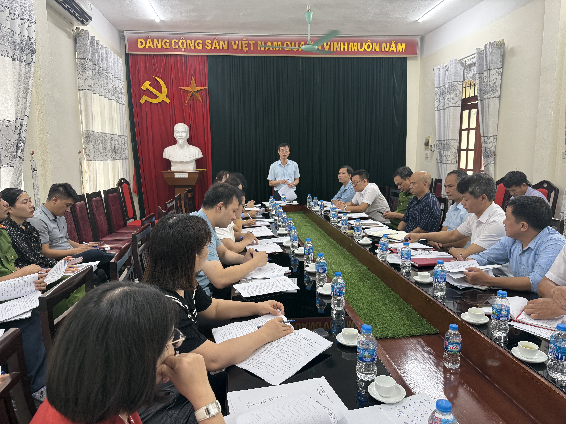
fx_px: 392
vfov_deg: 56.8
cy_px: 212
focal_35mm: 24
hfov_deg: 71.6
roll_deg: +0.8
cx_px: 283
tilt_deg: -6.8
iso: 200
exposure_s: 1/121
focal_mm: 6.76
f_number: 1.78
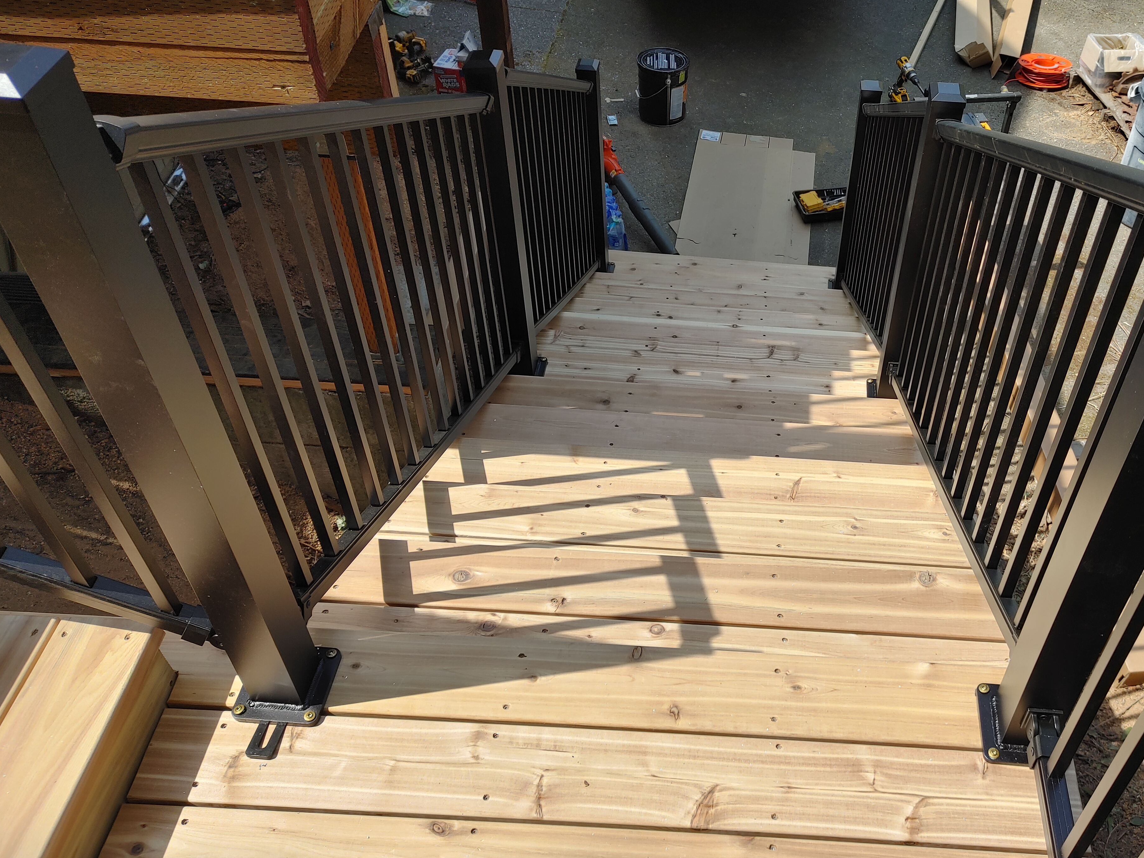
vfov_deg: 42.9
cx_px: 719
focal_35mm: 33
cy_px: 396
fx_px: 1091
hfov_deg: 54.7
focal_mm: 5.58
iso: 50
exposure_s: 1/1389
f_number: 1.8
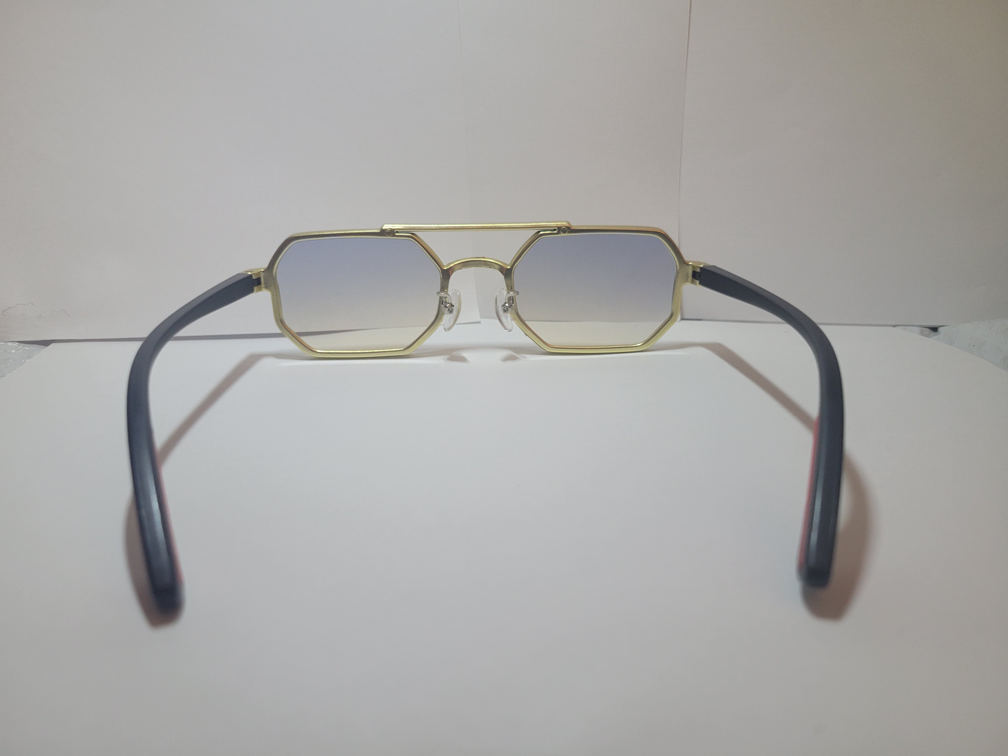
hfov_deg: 67.3
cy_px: 378
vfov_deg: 53.1
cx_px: 504
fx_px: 757
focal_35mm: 26
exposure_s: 1/60
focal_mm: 5.4
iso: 250
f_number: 1.8
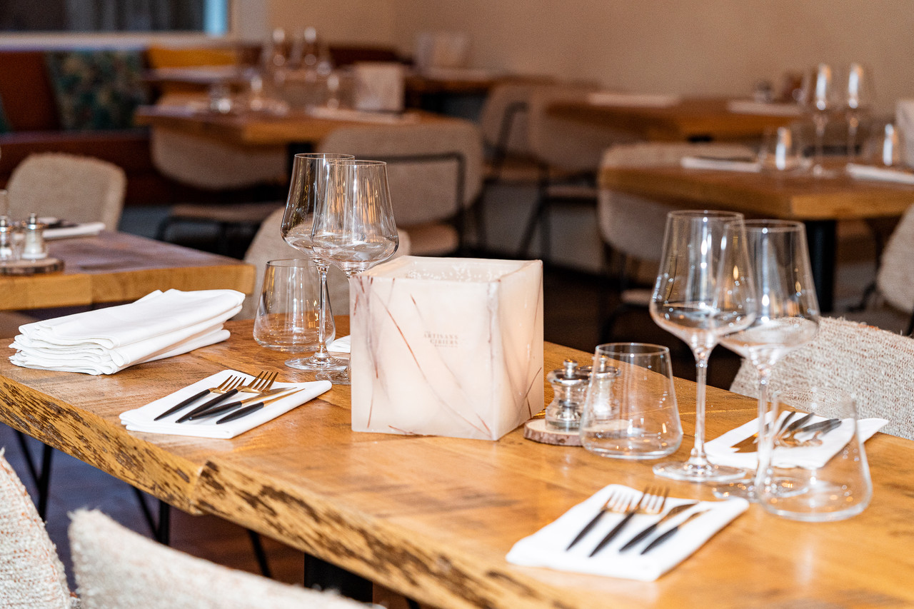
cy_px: 304
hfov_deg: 22.6
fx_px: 2285
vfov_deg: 15.2
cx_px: 457
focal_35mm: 90
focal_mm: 90
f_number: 4.5
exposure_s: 1/125
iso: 2000
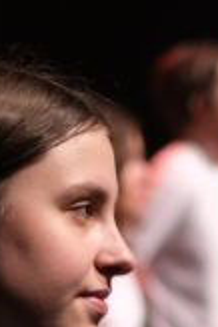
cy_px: 556
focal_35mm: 351
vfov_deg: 5.8
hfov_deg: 3.9
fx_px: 3181
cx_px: 106
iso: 160
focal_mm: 35
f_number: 1.4
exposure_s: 1/58
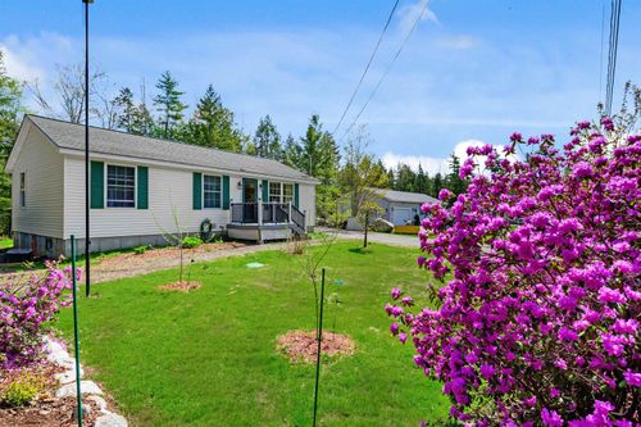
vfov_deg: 67.3
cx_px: 320
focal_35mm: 18
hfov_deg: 90.0
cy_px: 214
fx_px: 320
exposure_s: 1/250
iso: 100
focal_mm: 18
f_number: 8
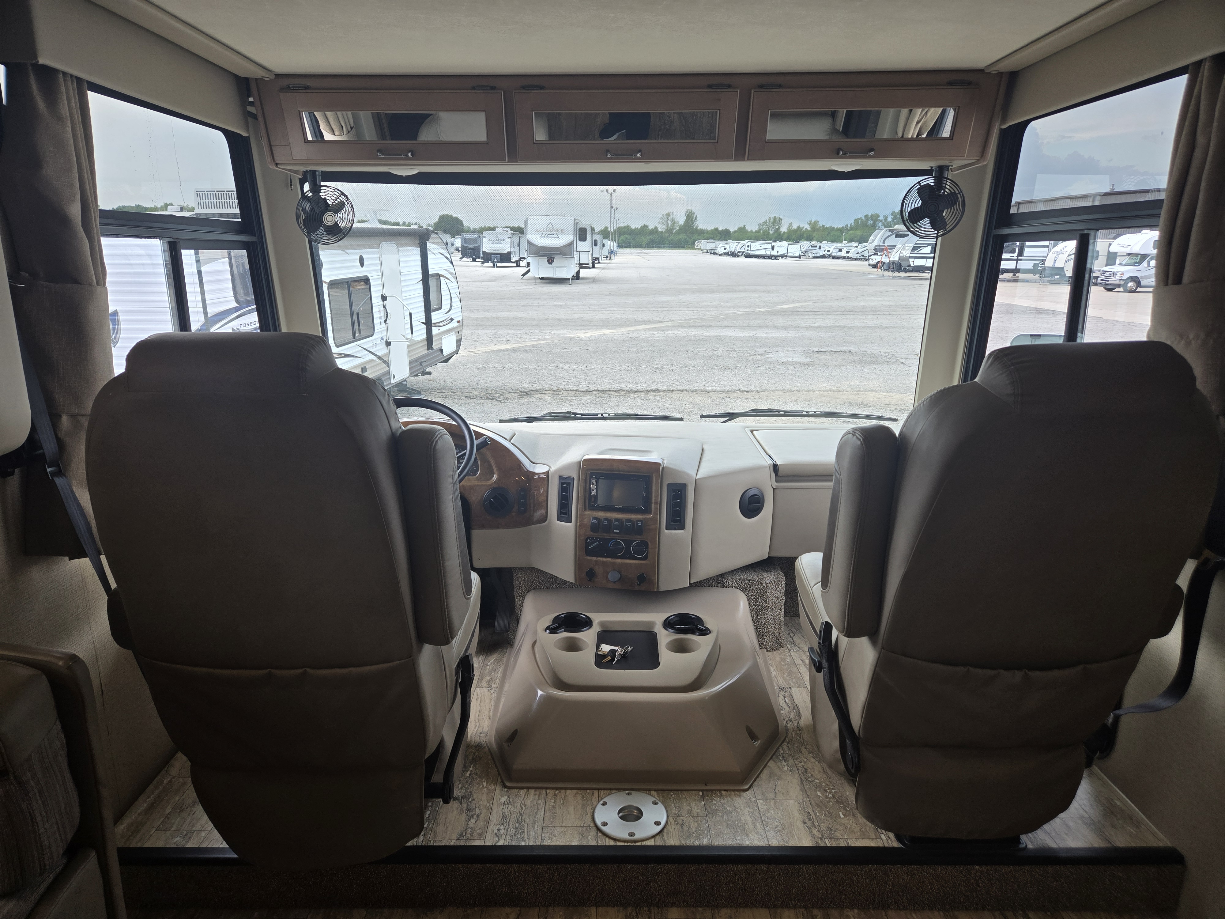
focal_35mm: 23
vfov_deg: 58.9
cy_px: 460
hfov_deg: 73.9
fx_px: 814
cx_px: 612
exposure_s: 1/180
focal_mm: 5.4
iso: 40
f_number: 1.8
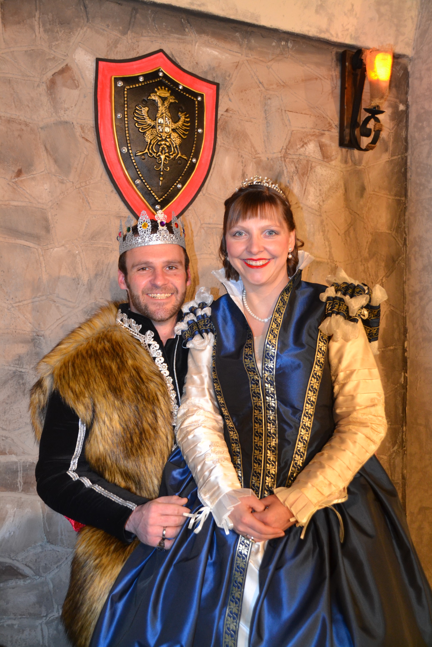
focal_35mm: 38
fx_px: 675
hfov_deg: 35.5
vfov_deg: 51.3
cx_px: 216
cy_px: 324
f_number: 4
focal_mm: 25
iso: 1000
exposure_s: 1/60
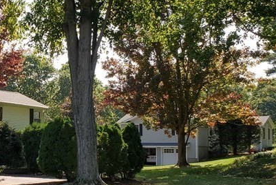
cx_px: -3
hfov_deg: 27.5
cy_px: 118
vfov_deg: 19.7
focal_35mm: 69
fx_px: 529
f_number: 2.4
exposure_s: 1/746
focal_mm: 4.3
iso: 50
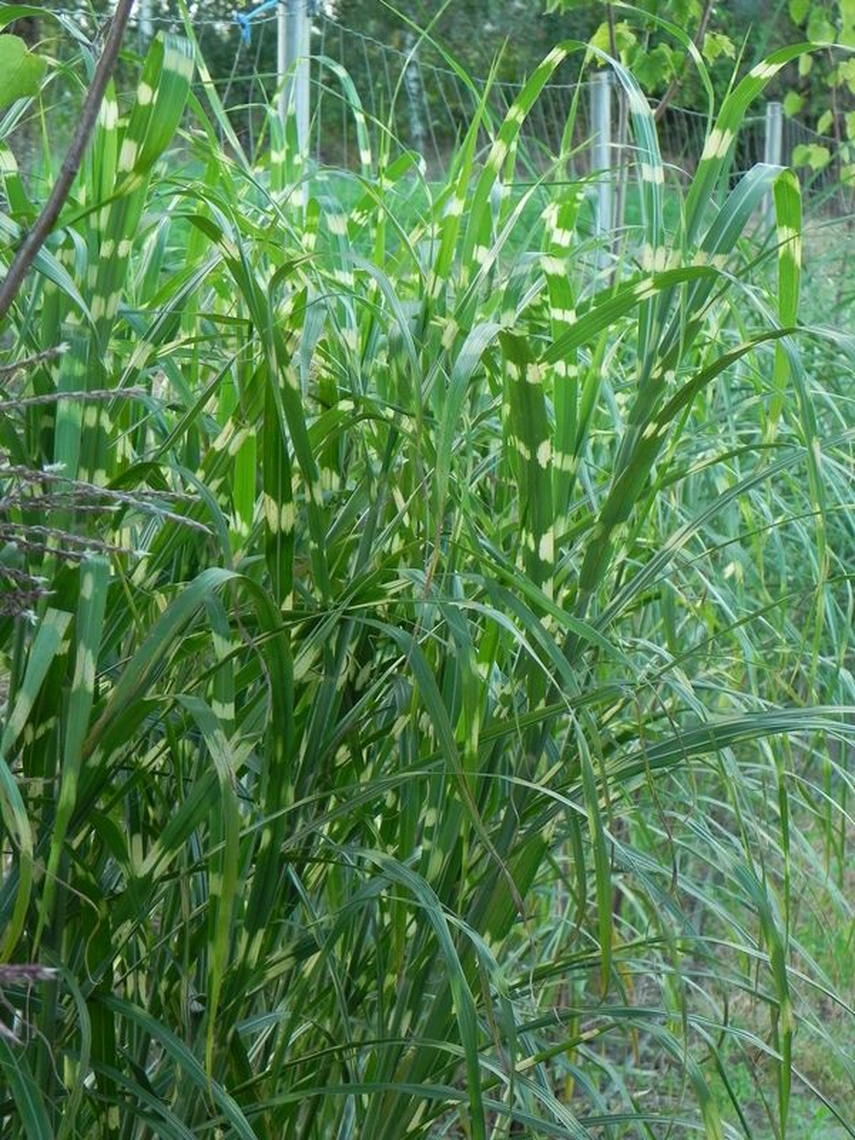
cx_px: 428
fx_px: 3458
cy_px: 570
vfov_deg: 18.7
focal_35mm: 105
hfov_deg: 14.1
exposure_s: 1/20
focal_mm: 18.8
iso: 160
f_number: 4.5
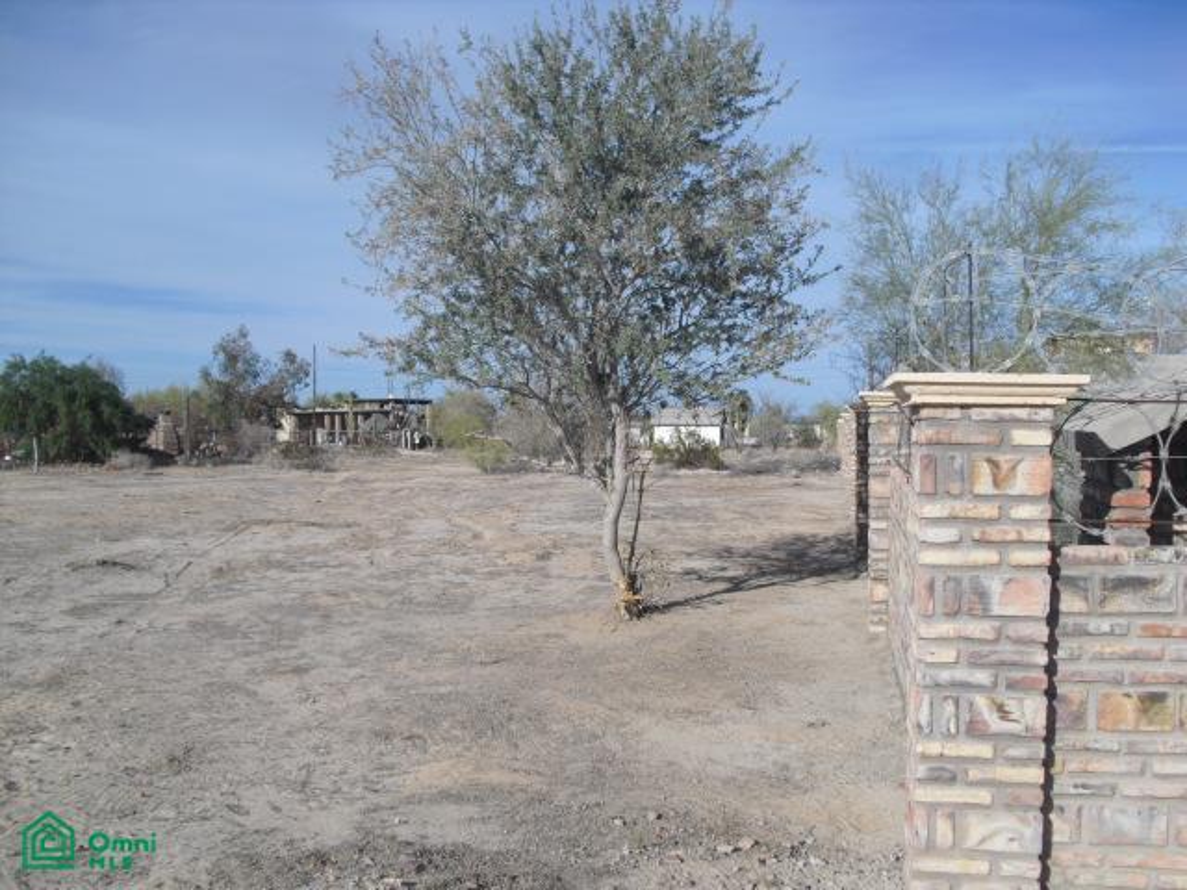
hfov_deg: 51.4
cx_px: 594
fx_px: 1234
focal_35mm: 36
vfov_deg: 39.7
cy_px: 445
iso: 64
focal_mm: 6.3
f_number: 7.8
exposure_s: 1/200
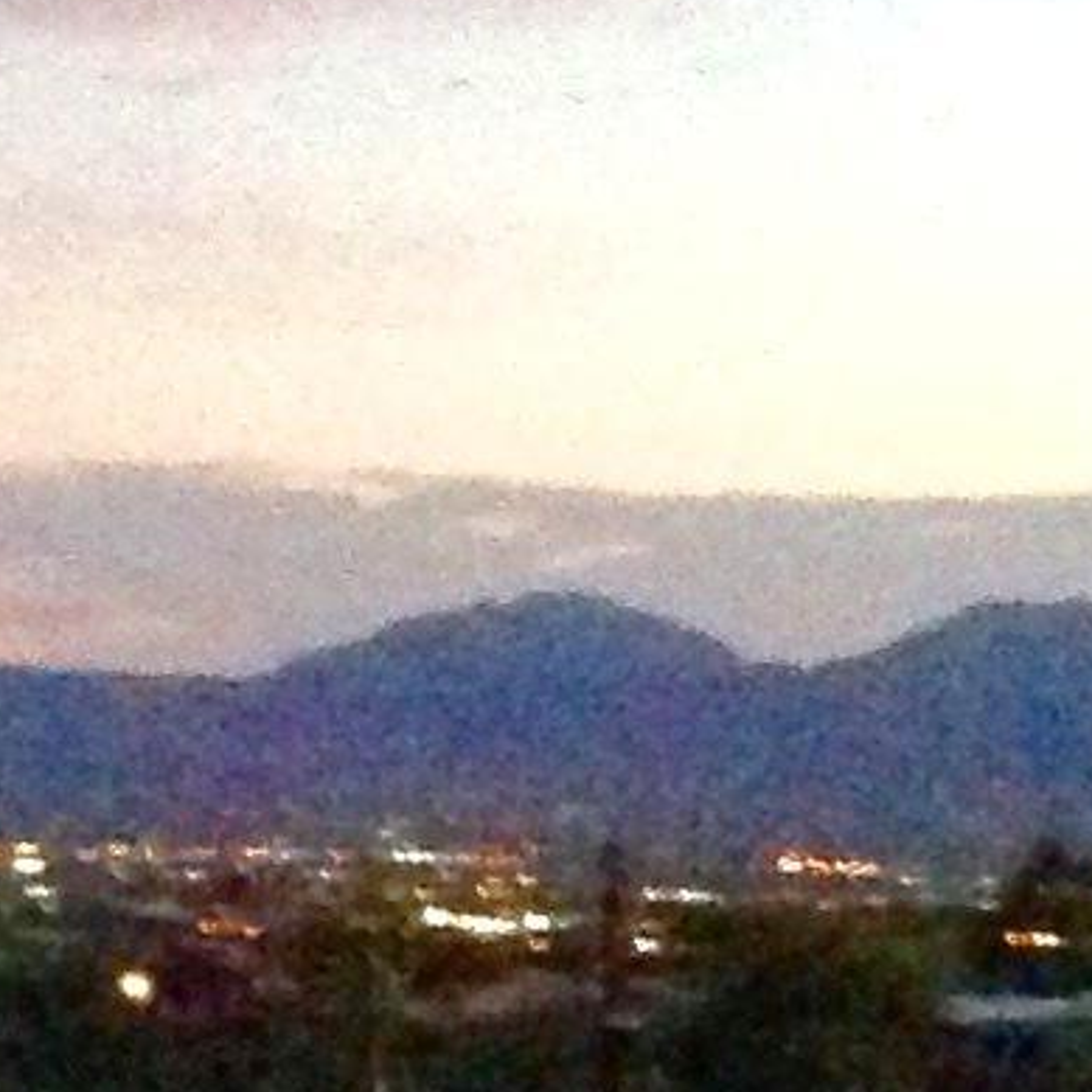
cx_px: -1437
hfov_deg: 7.9
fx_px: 7352
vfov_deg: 8.5
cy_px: 519
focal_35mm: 206
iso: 800
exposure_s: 1/15
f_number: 2.4
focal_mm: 4.28
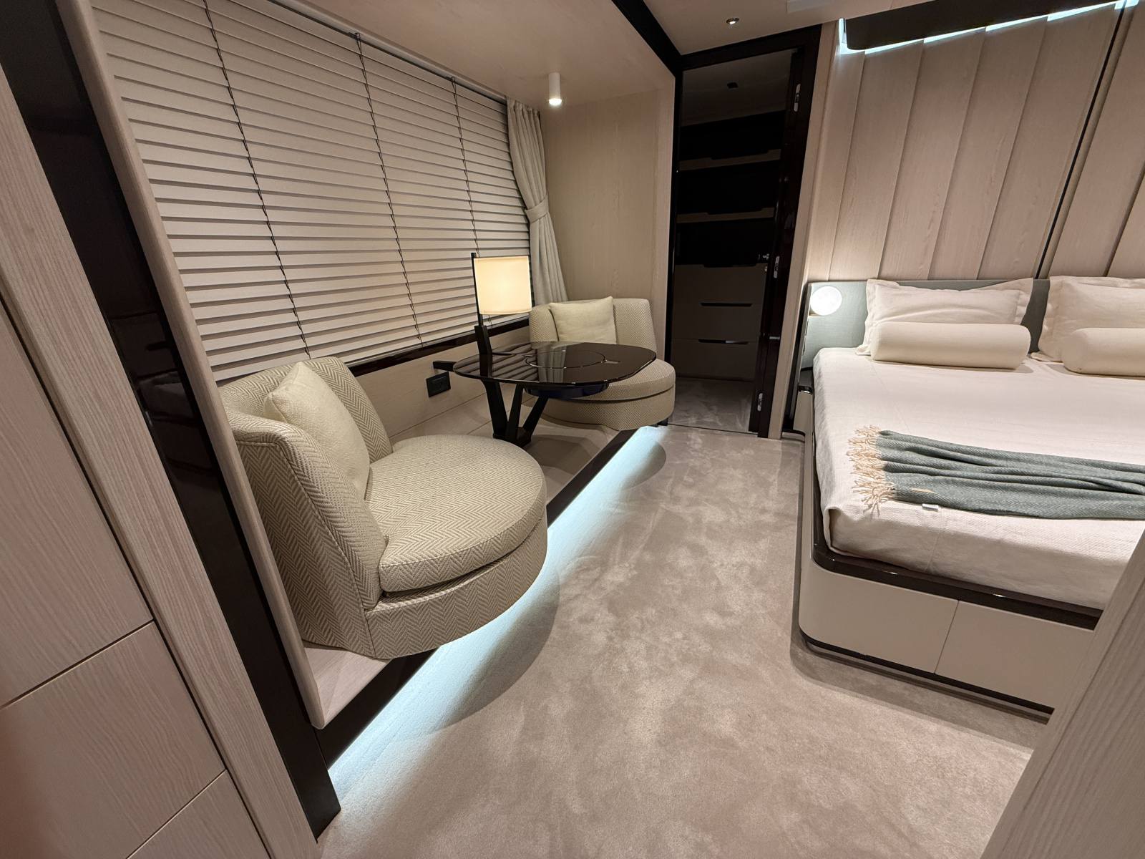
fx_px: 463
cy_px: 430
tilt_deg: -21.6
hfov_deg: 102.1
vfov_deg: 85.7
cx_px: 572
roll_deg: +2.1
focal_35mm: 14
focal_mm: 2.22
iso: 200
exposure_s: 1/100
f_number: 2.2
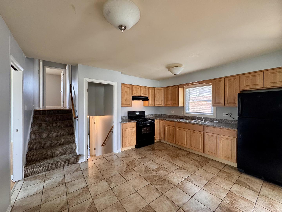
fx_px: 114
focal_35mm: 14
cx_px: 141
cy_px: 106
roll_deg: -0.1
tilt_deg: -0.7
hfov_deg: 102.1
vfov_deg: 85.7
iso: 200
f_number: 2.2
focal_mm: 2.22
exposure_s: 1/60
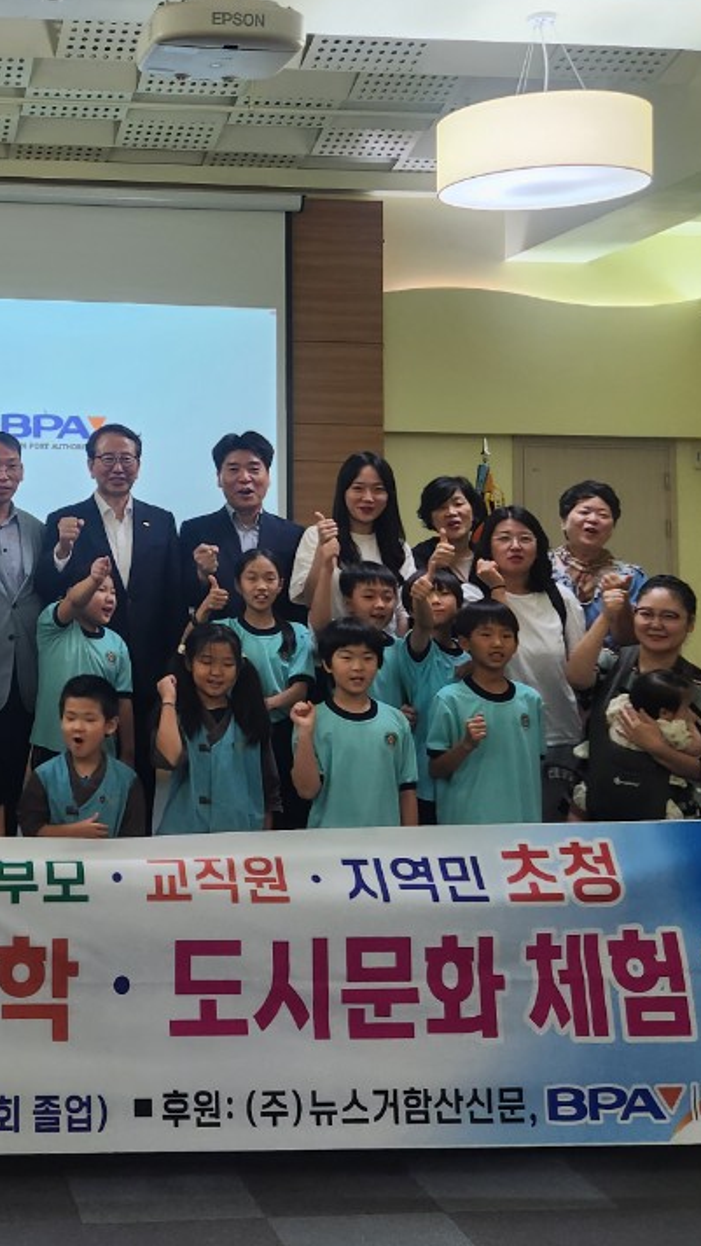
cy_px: 435
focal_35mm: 45
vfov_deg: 44.9
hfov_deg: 25.4
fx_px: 1487
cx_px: 24
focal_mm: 5.4
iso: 160
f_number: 1.8
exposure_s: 1/120
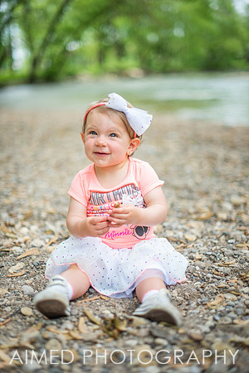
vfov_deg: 39.6
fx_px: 519
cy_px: 186
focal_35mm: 50
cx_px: 124
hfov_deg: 27.0
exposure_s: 1/3200
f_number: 1.4
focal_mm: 50
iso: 250
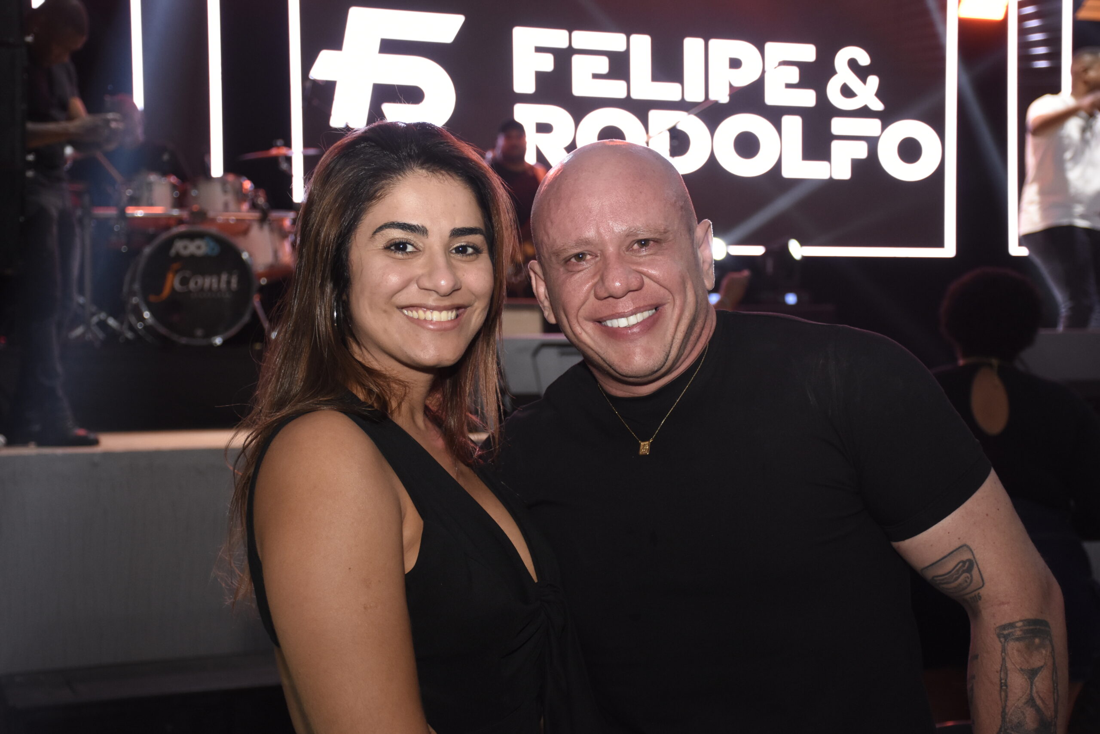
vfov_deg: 21.6
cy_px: 367
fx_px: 1925
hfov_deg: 31.9
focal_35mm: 63
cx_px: 550
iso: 1250
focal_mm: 42
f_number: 5
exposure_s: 1/60
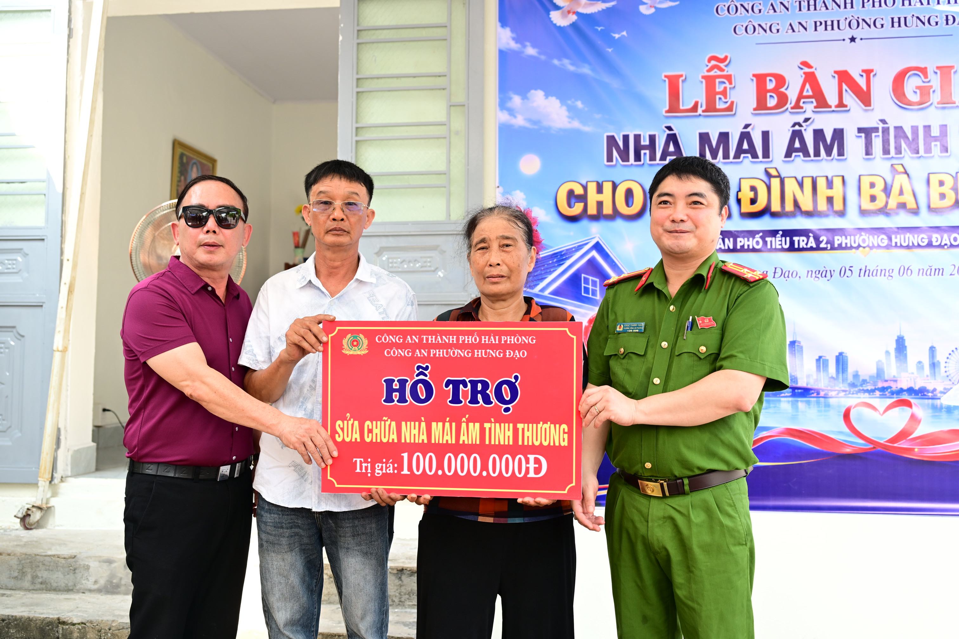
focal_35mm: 37
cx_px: 480
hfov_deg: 51.9
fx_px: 986
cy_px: 320
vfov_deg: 35.9
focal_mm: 37
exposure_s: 1/125
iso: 320
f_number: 4
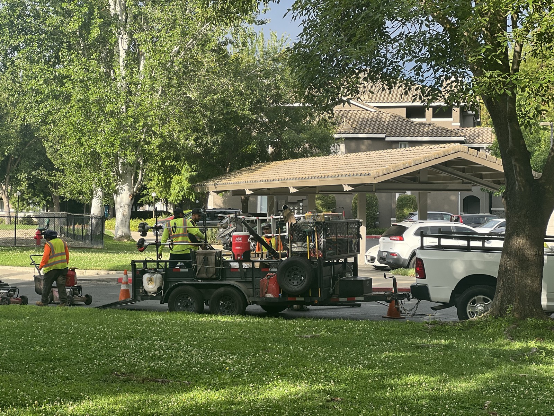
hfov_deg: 25.3
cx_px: 277
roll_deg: -0.9
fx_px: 1232
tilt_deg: +1.5
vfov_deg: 19.1
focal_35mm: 77
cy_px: 208
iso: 25
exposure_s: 1/161
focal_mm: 9
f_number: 2.8
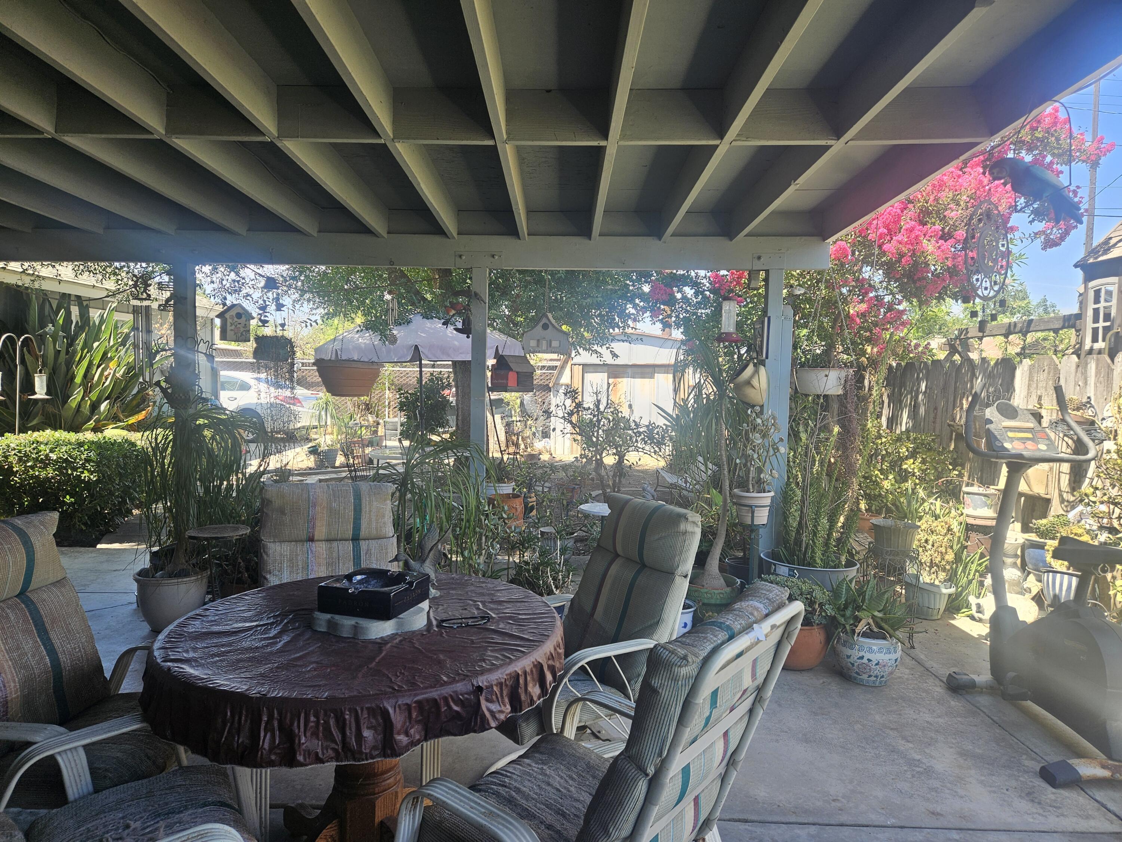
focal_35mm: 23
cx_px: 561
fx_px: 745
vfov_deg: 58.9
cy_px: 421
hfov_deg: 73.9
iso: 25
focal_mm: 5.4
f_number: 1.8
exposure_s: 1/190
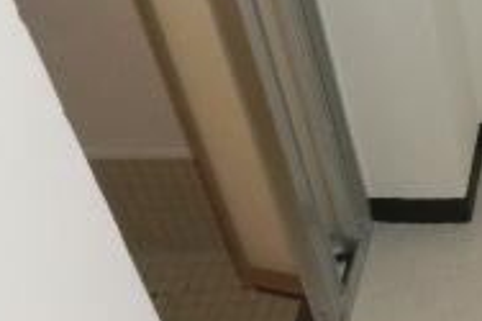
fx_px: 1137
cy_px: -67
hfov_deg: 20.2
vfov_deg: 15.4
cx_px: 744
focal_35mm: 85
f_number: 3
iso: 400
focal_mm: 4.24
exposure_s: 1/80
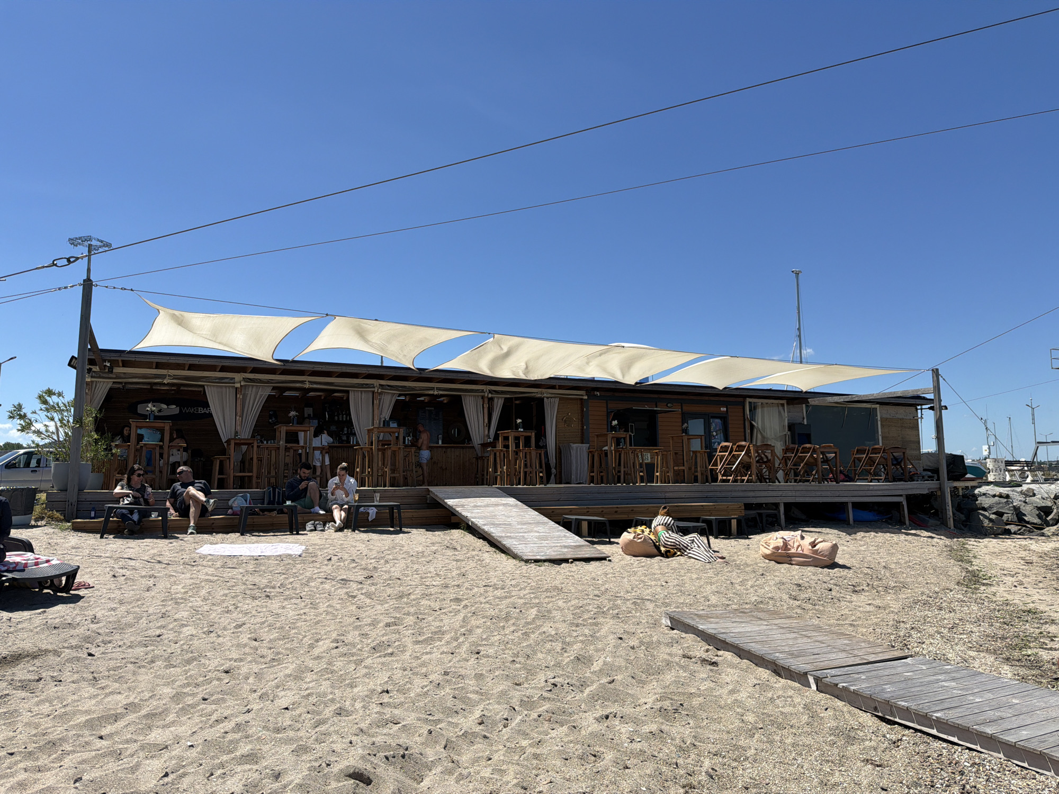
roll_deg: +1.5
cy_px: 397
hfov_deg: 71.6
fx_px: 734
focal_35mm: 24
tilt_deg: +6.2
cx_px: 530
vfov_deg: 56.8
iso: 80
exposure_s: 1/6711
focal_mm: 6.76
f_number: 1.78
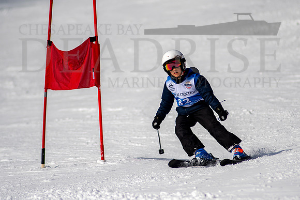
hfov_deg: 3.7
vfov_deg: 2.5
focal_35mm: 561
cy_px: 99
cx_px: 168
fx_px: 4675
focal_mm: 300
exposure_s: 1/8000
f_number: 2.8
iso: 100
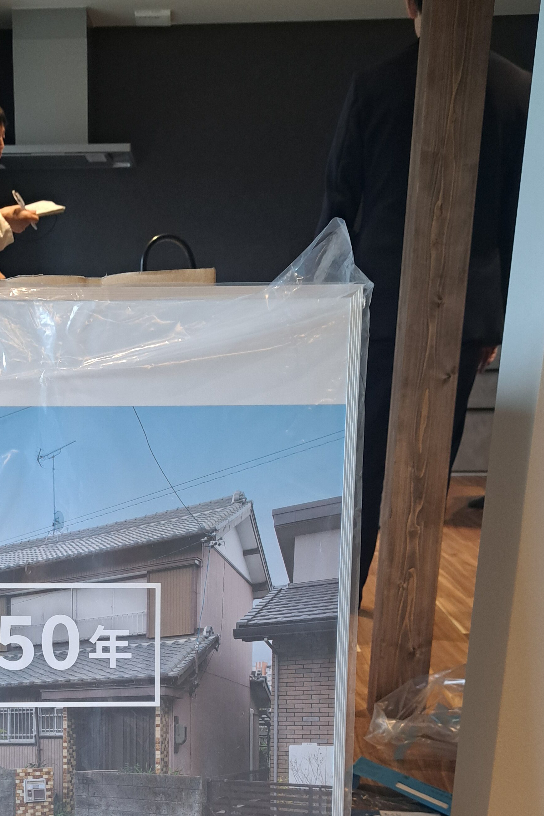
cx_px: 100
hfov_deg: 29.7
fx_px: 997
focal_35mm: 44
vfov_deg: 42.5
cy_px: 655
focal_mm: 5.23
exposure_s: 1/50
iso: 125
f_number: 1.8
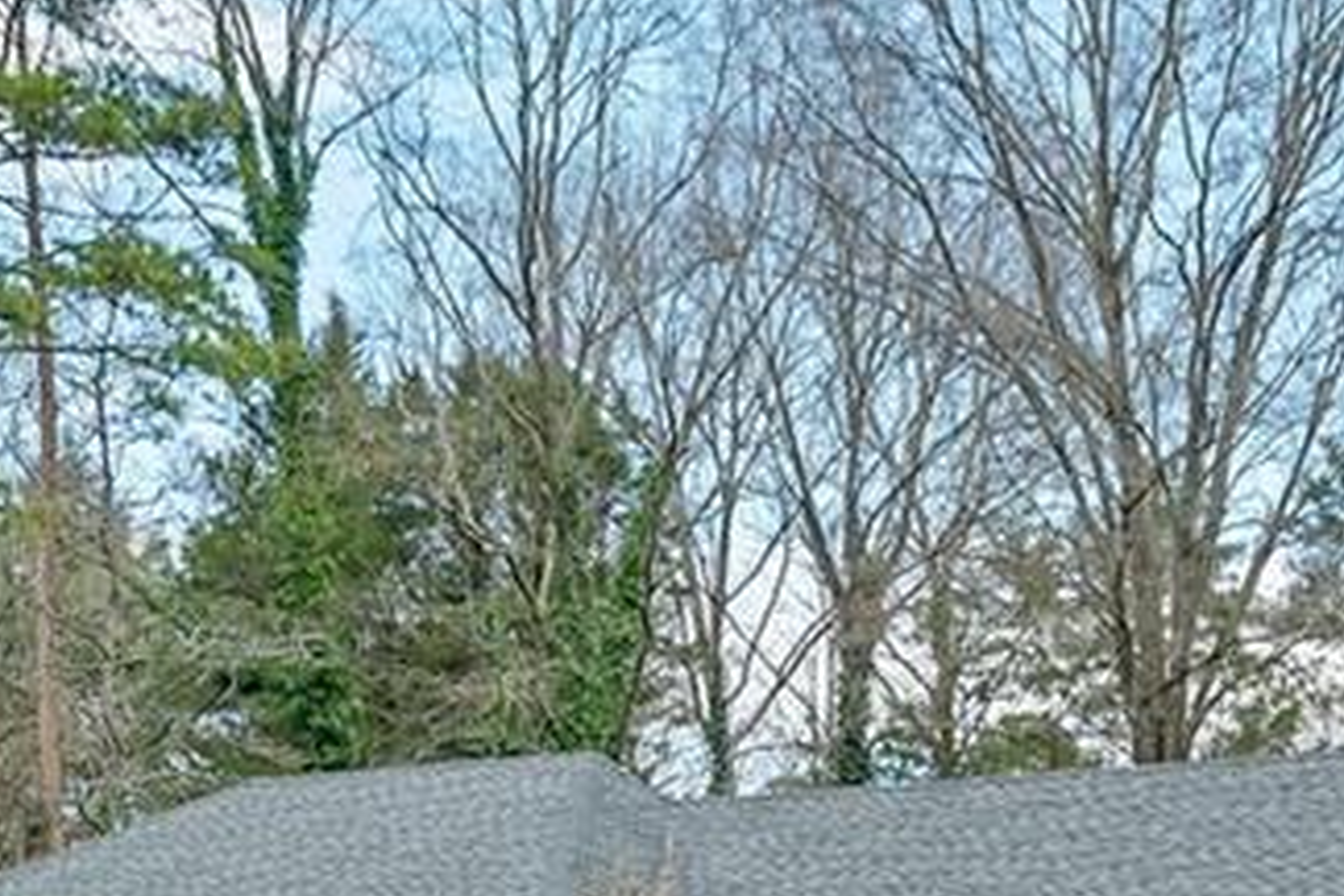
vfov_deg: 13.4
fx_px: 3658
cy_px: 1197
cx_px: 971
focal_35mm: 98
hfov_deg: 20.7
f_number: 8
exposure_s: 1/40
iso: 100
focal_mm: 31
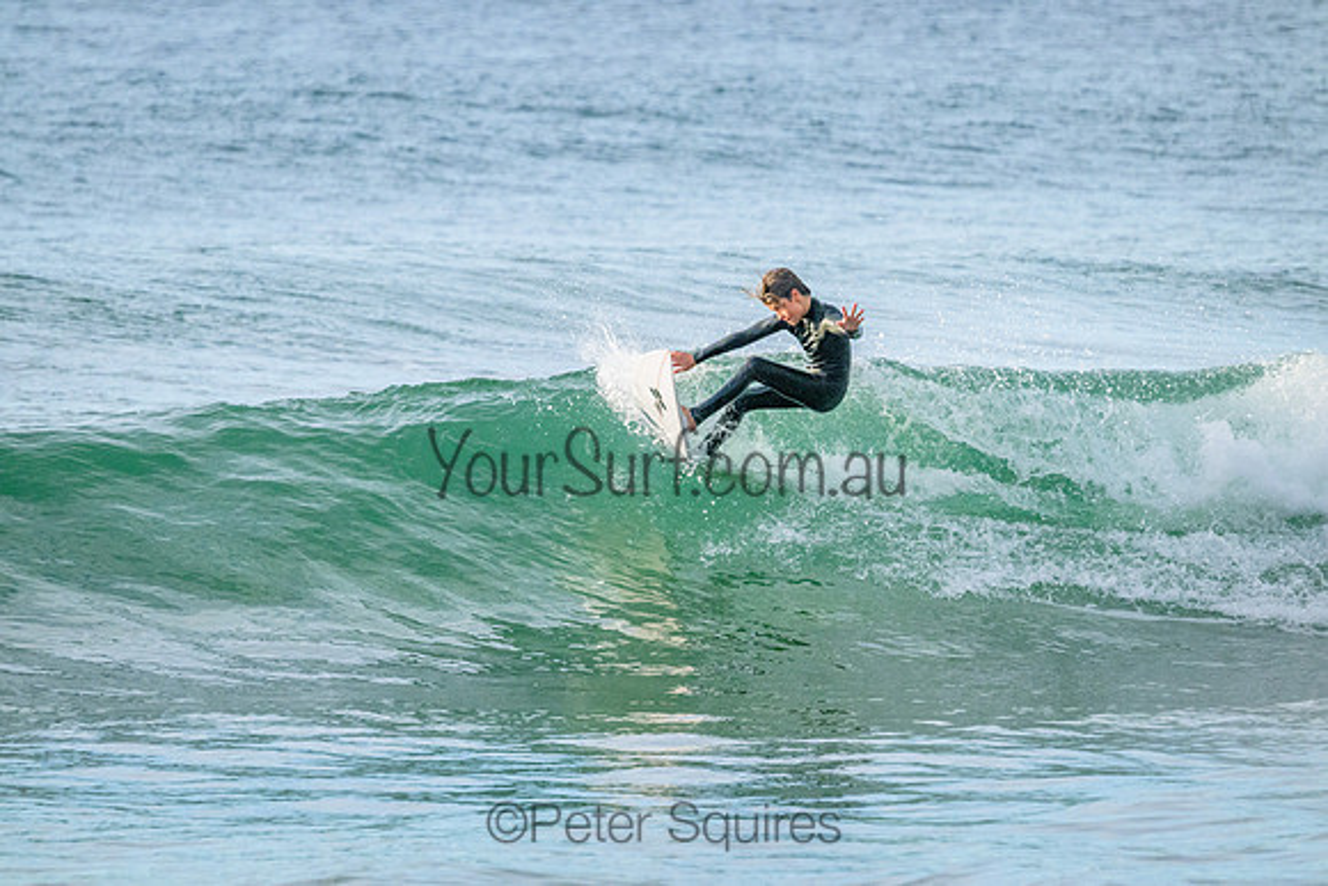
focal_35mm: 560
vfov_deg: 2.5
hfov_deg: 3.7
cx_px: 664
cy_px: 443
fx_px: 20662
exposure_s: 1/1250
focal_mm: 560
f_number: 11
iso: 5600
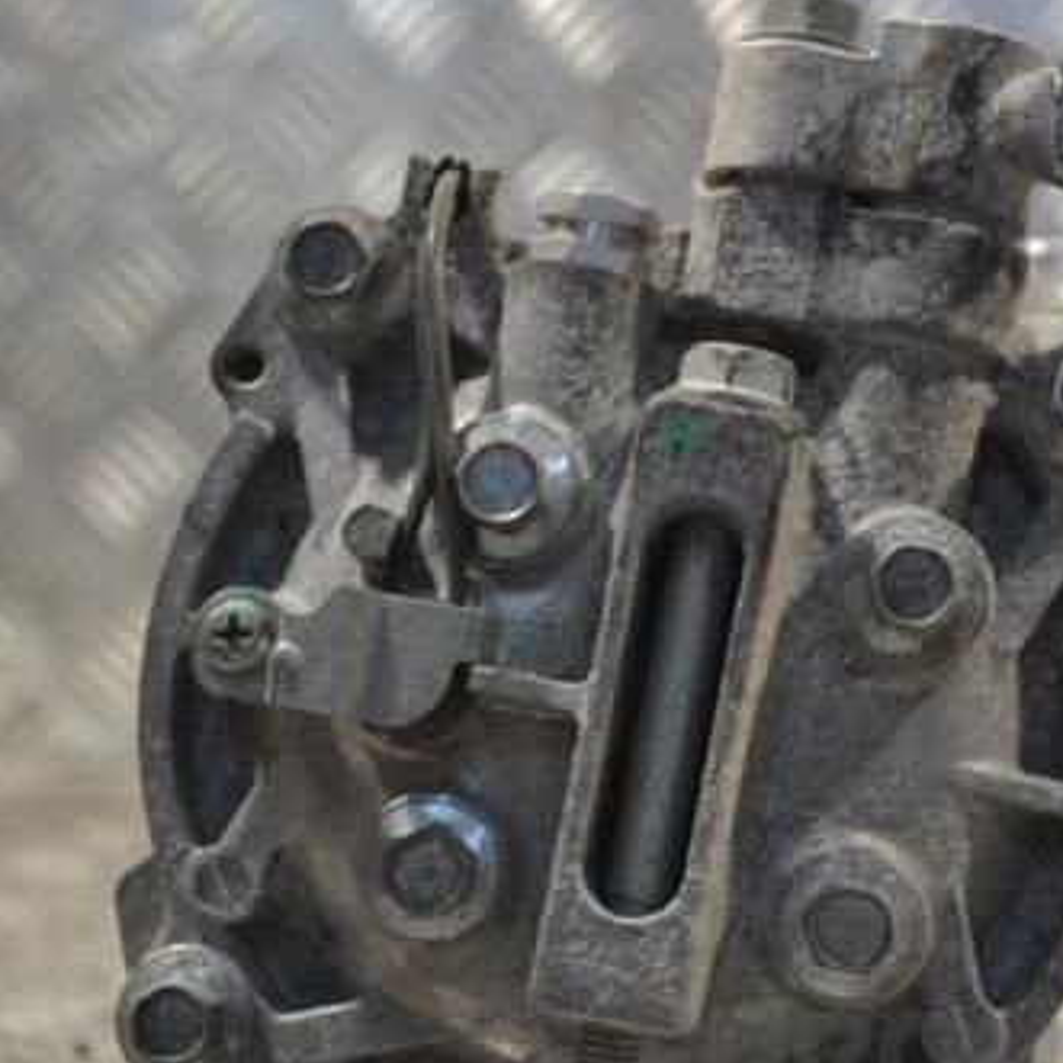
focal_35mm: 74
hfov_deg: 23.4
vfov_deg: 23.3
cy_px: 633
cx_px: 575
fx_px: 2571
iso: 400
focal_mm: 32
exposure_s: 1/80
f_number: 4.8
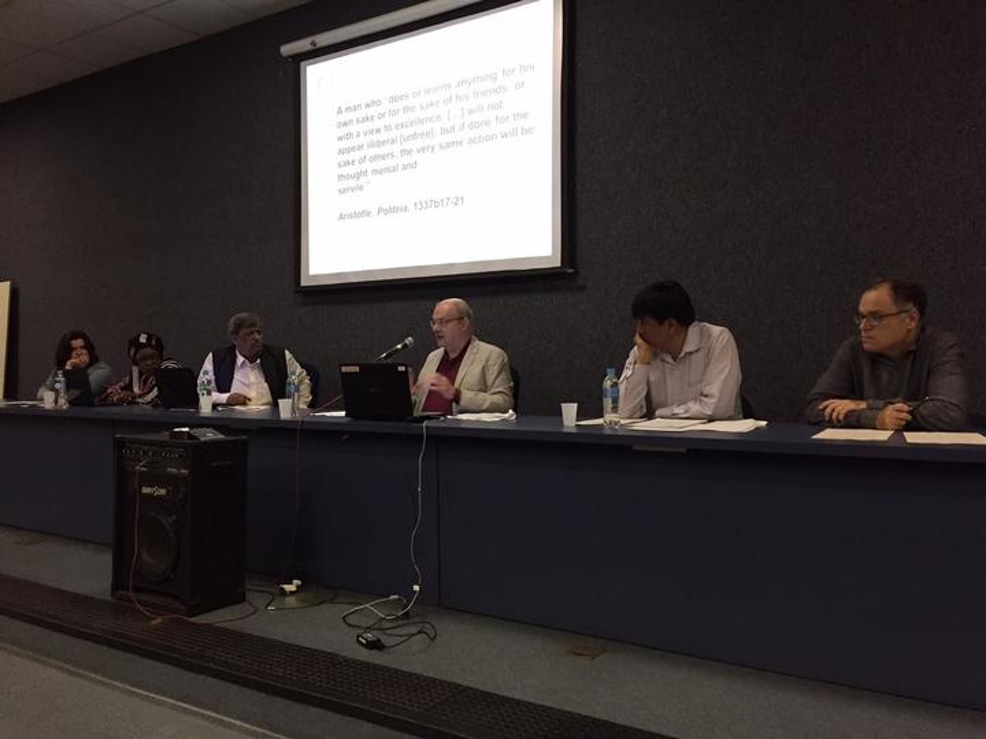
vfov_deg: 48.2
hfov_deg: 61.7
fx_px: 826
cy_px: 370
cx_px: 493
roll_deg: +0.6
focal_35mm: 29
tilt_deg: +0.6
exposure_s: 1/20
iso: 250
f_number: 2.2
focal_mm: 4.15
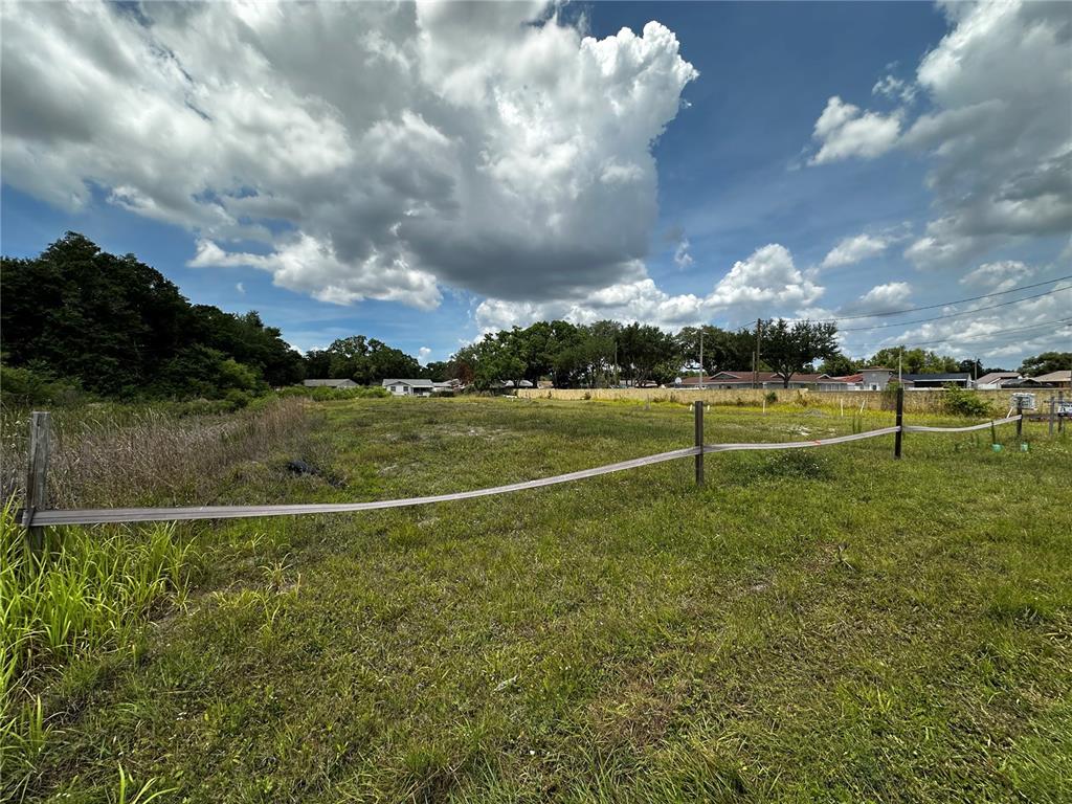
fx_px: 434
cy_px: 402
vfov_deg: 85.7
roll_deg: -0.3
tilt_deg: -1.8
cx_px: 536
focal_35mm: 14
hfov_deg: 102.1
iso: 50
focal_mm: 2.22
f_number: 2.2
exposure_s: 1/2304
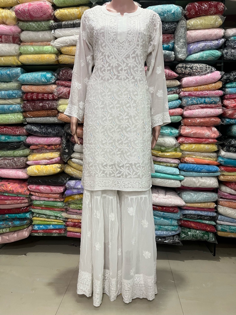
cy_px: 158
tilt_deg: -5.4
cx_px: 118
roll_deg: +1.0
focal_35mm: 26
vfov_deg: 67.3
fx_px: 236
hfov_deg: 53.1
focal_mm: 5.1
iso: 100
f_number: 1.6
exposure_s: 1/50
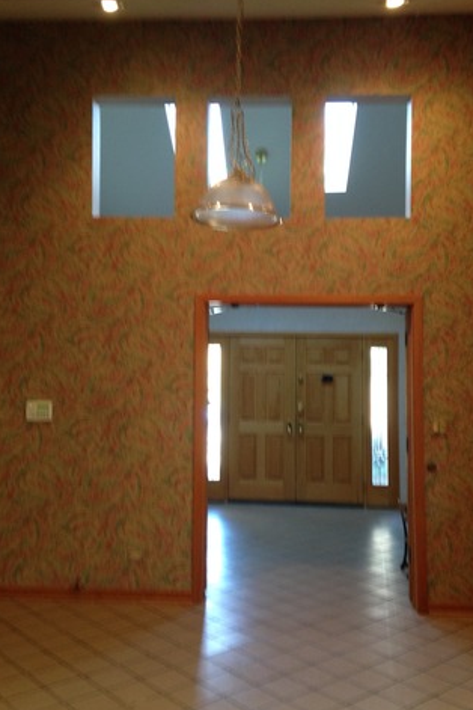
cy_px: 353
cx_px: 243
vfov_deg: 54.4
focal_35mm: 35
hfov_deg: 37.8
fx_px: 690
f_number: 2.4
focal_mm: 4.12
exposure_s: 1/20
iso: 160
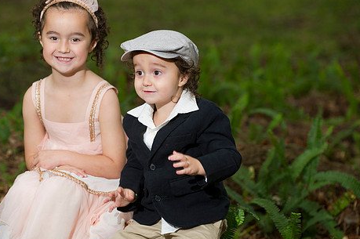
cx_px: 142
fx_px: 1578
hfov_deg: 13.0
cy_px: 107
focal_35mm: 158
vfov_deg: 8.7
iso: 320
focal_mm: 125
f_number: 3.2
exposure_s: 1/250
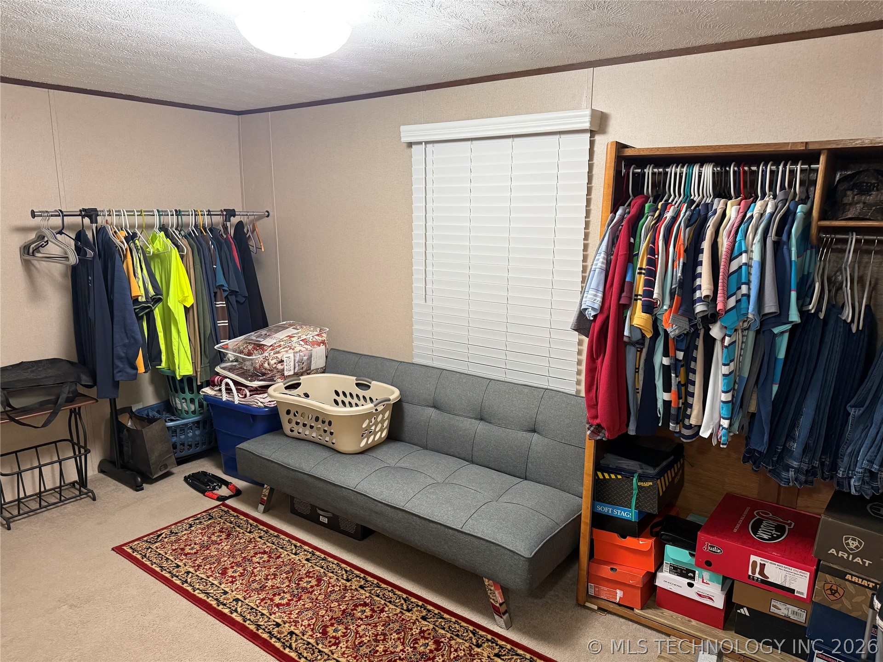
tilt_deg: -11.3
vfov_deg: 56.8
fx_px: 612
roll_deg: +0.1
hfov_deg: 71.6
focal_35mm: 24
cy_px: 331
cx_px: 442
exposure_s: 1/60
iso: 320
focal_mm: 6.76
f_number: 1.78
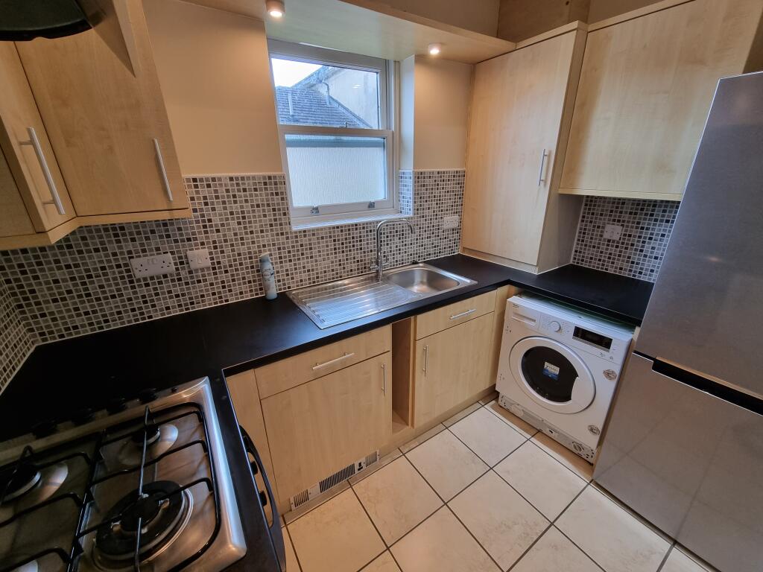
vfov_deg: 89.9
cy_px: 286
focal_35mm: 13
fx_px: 287
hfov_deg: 106.2
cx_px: 382
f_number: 2.2
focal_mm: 2.2
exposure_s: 1/50
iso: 160
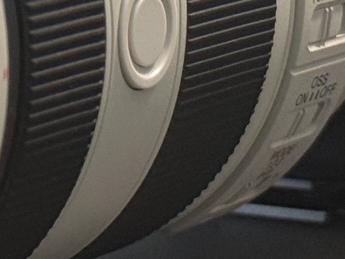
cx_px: -120
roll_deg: -0.7
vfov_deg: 5.4
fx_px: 2751
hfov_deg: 7.1
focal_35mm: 276
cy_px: 35
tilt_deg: -9.1
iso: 160
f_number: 1.78
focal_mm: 6.76
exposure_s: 1/60
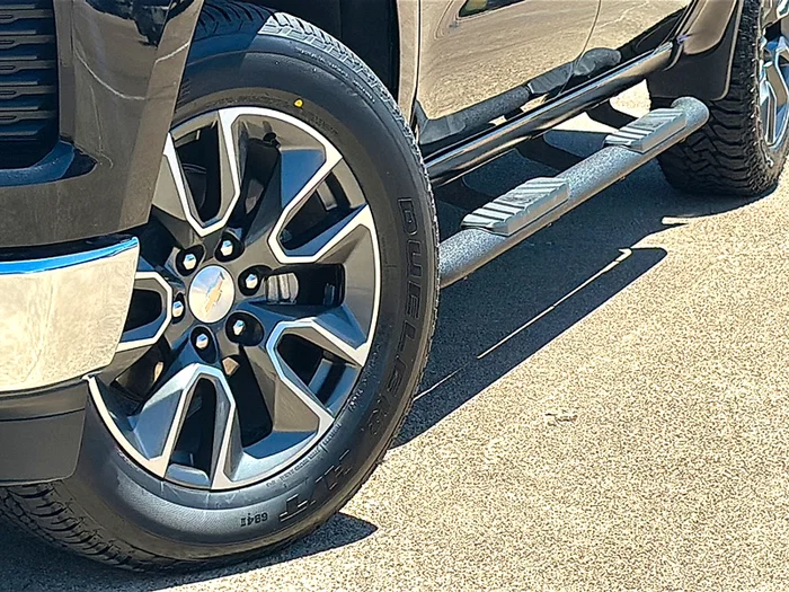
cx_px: 394
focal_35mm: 100
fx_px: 2279
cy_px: 296
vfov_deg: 14.8
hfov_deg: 19.6
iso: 64
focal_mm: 6.86
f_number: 1.78
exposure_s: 1/3279
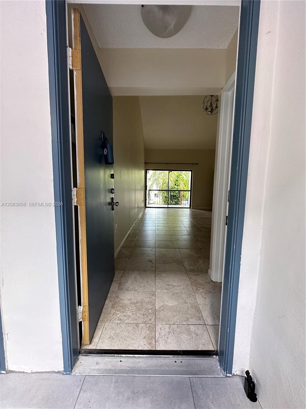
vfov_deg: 102.1
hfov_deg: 85.7
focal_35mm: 14
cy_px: 204
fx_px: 165
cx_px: 153
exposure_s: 1/99
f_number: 2.2
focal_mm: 2.22
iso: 250
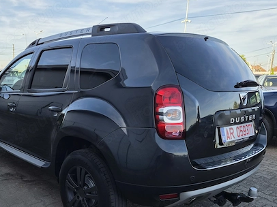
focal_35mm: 34
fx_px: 272
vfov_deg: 41.4
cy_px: 132
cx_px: 92
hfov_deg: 52.9
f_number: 1.8
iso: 50
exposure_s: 1/1380
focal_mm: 5.4
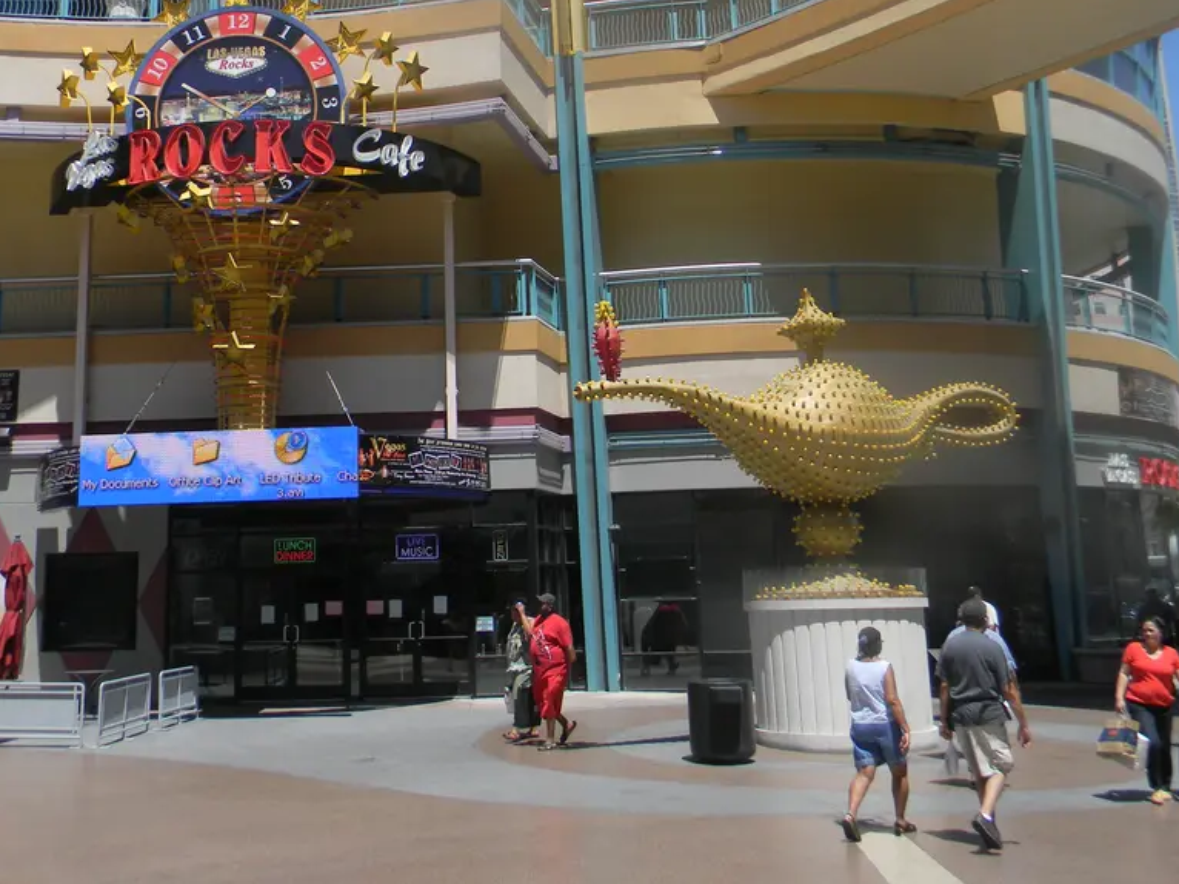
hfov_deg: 47.6
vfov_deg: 36.4
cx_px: 483
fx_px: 1328
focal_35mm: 39
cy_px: 293
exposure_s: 1/258
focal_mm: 5
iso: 80
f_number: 7
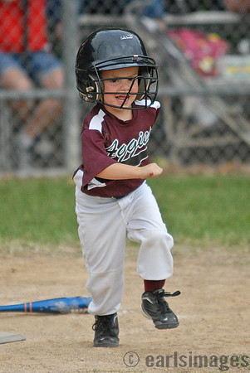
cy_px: 186
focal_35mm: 300
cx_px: 125
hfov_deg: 4.6
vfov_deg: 6.9
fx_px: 3118
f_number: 2.8
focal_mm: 200
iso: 1000
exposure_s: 1/4000
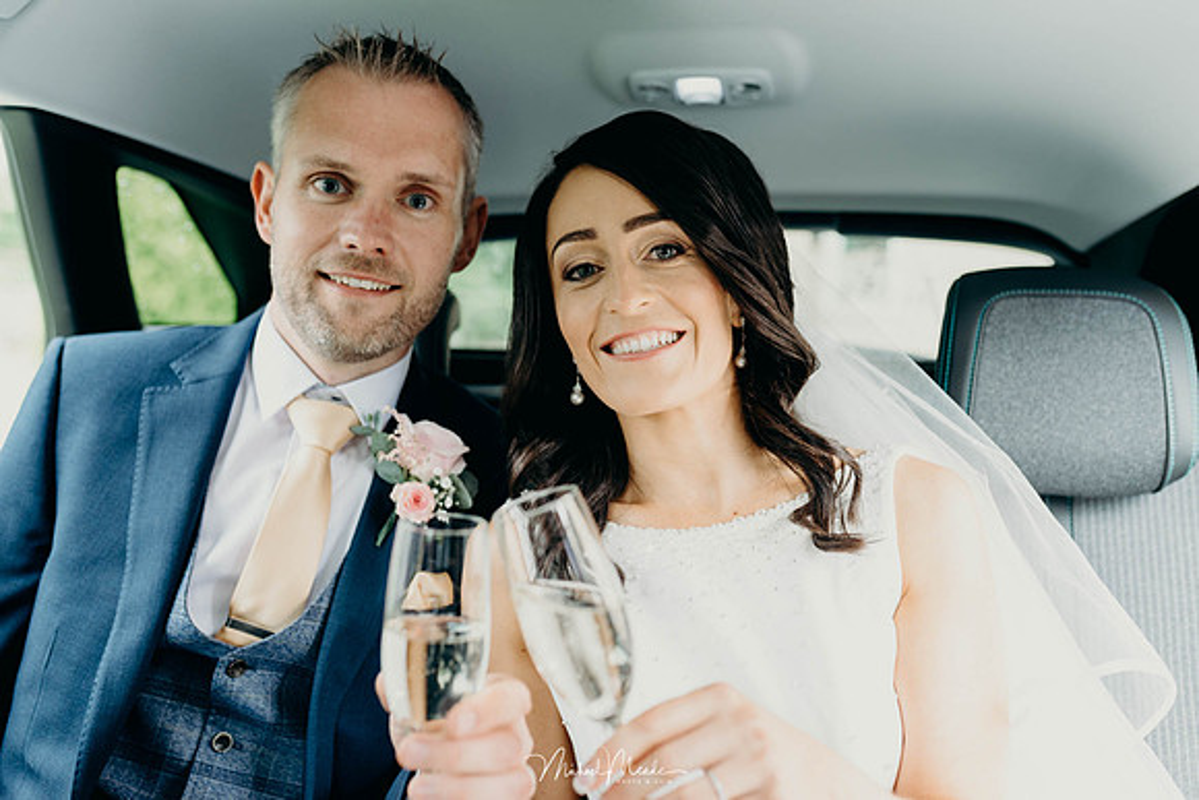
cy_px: 400
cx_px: 600
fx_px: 1166
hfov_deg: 54.4
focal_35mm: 35
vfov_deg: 37.9
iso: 640
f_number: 2.5
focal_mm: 35
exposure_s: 1/100
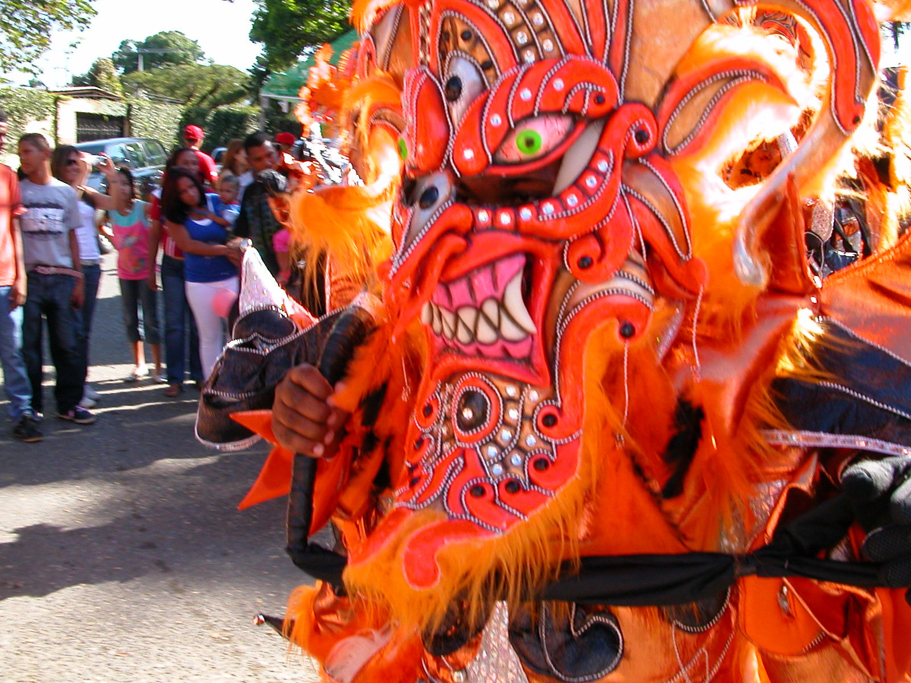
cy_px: 342
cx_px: 456
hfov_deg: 50.1
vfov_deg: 38.7
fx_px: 974
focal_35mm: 37
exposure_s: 1/139
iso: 100
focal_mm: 5.6
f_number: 4.5
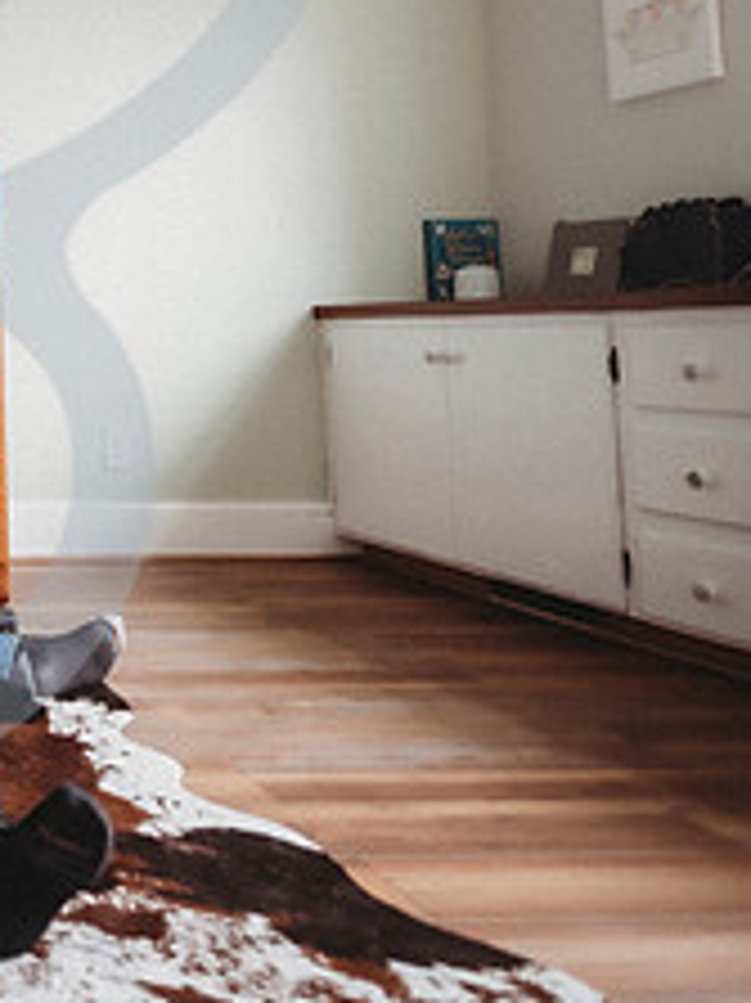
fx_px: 1013
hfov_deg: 27.8
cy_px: 272
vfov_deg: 50.8
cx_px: -373
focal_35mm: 35
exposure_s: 1/125
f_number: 2.8
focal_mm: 14
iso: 1600
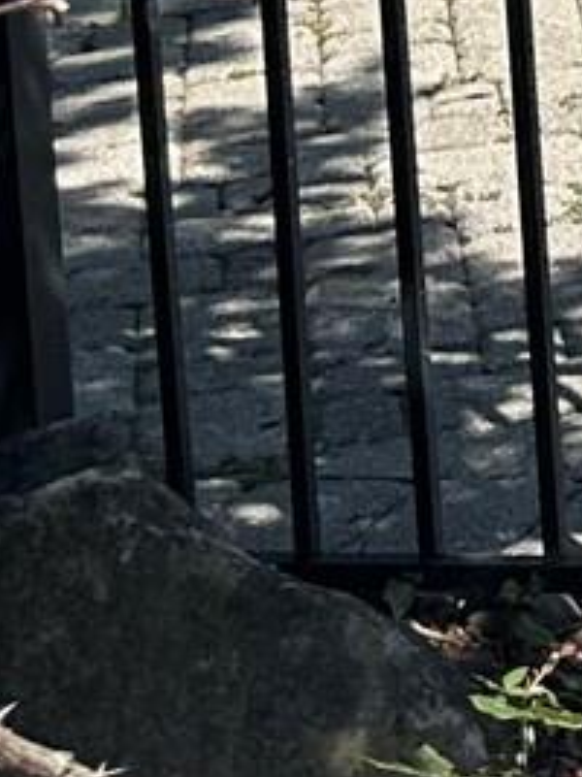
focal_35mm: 184
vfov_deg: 10.1
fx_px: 4128
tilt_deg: -5.5
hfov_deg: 6.3
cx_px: 2444
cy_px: -637
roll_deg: +0.3
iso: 80
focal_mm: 6.86
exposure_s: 1/2410
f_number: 1.78
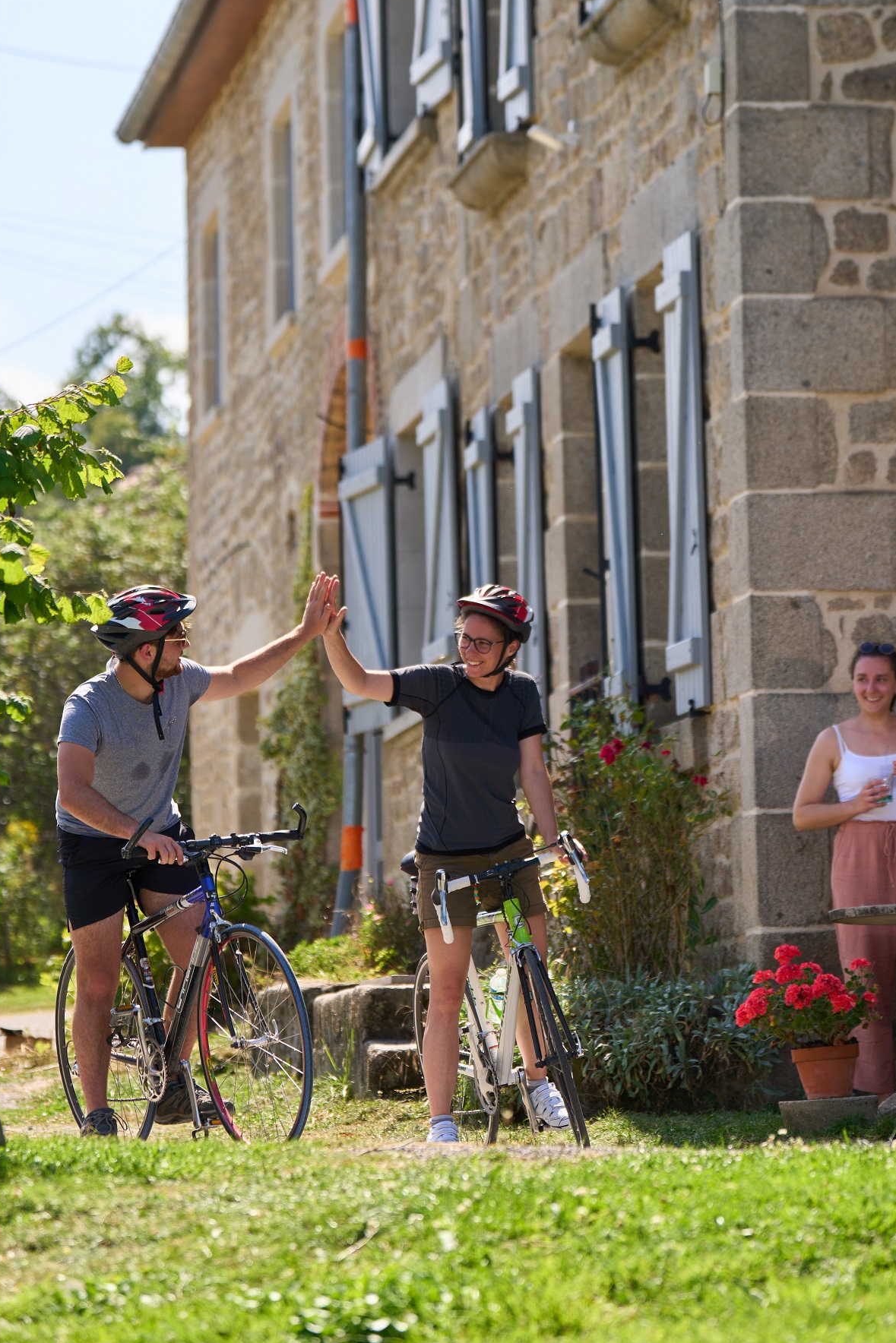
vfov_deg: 11.9
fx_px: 6457
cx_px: 506
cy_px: 515
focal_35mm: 173
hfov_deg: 7.9
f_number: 2.8
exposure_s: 1/1600
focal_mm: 102
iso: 50
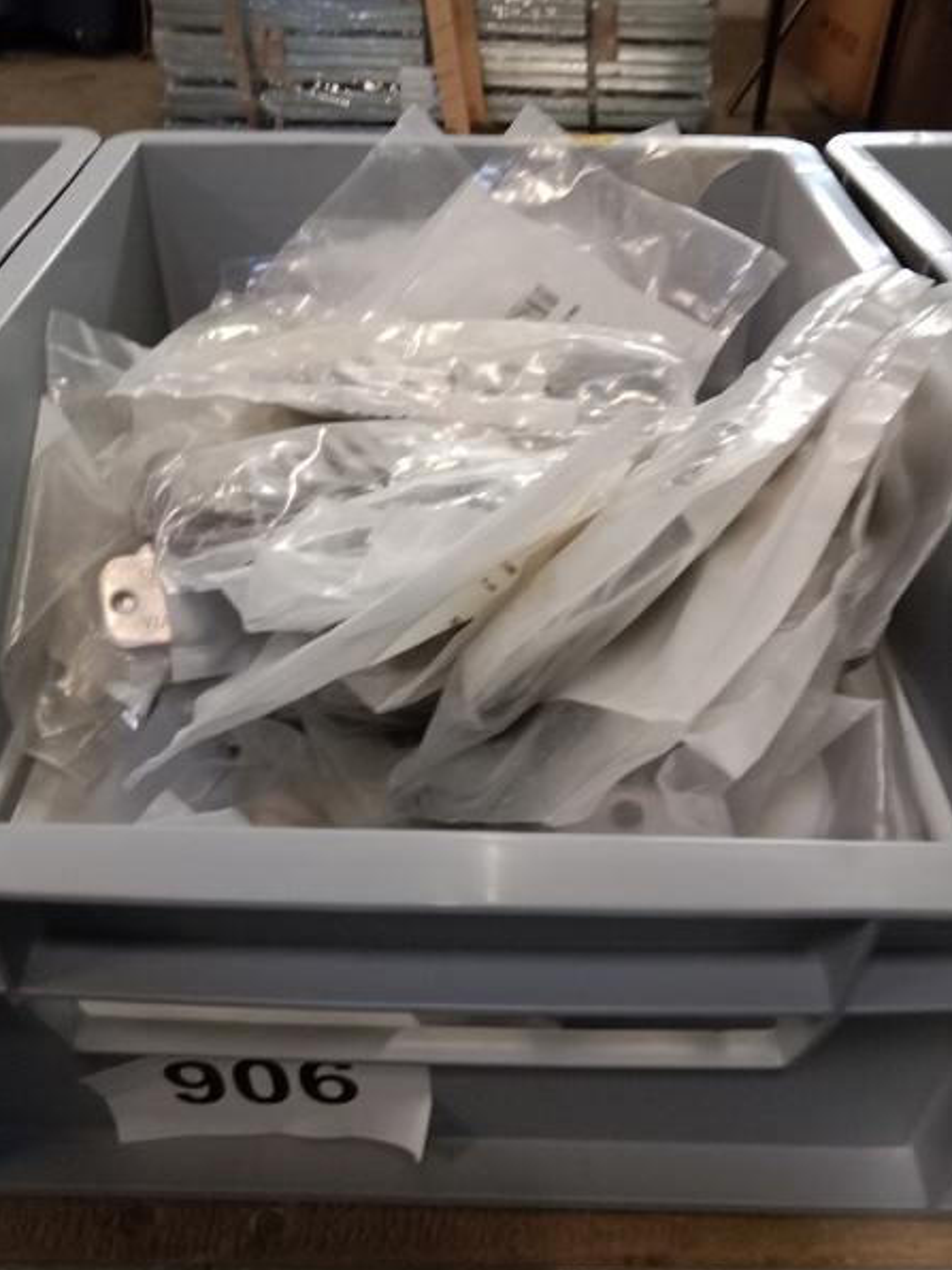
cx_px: 454
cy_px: 646
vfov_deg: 61.7
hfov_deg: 48.2
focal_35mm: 29
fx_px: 1063
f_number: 2.2
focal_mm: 3.65
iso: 1198
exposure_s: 1/16.7
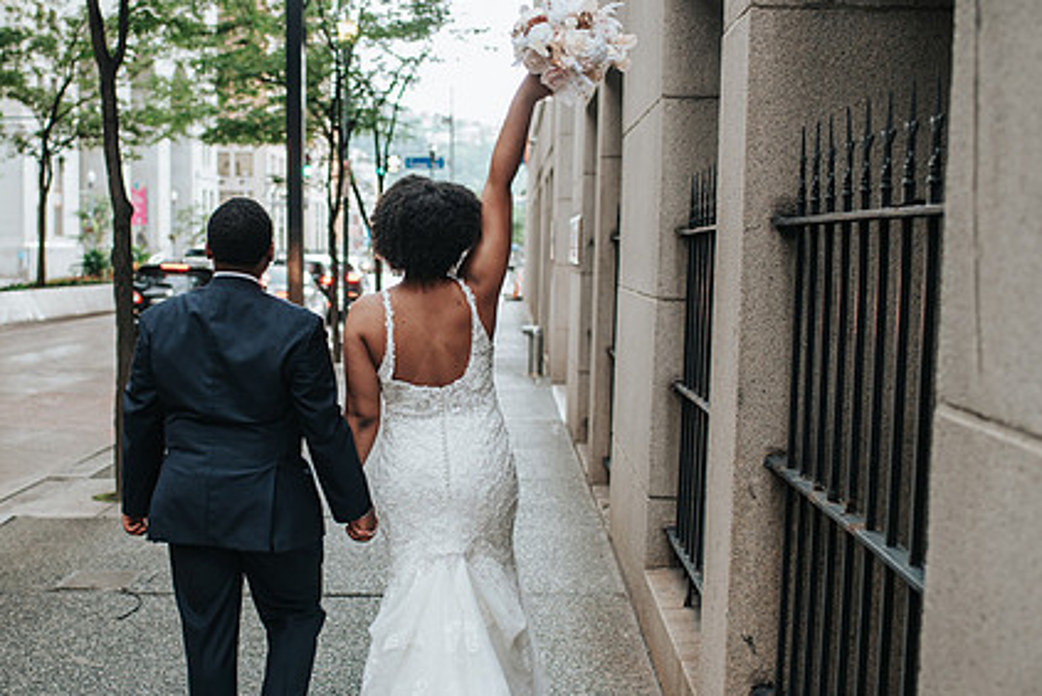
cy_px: 381
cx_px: 385
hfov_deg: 38.6
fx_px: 1477
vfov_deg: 26.5
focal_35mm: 51
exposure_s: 1/125
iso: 450
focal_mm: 35
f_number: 2.8
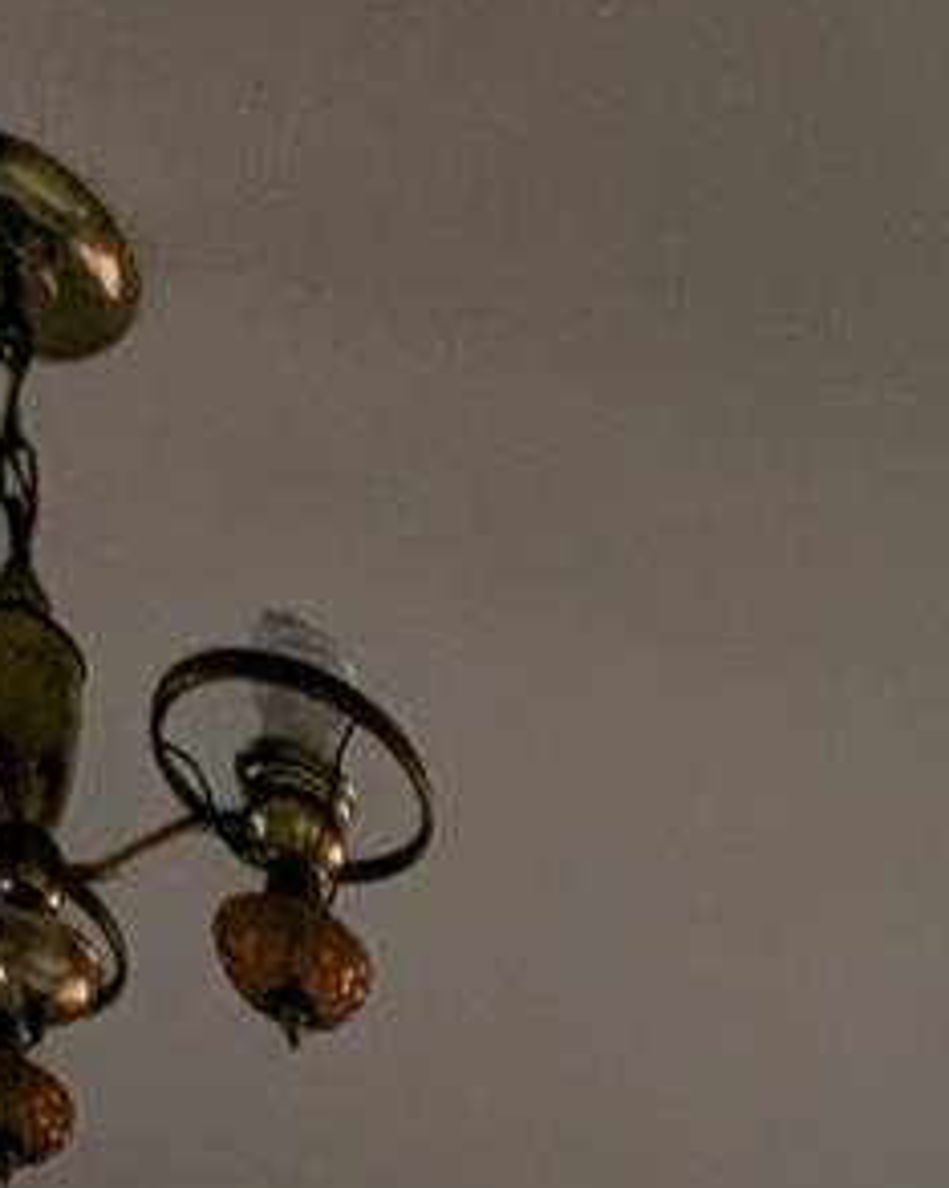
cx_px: 1357
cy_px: 2925
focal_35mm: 65
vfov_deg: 14.8
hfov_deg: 20.6
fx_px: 2284
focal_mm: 1.95
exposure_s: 1/42.6
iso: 150
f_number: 2.2
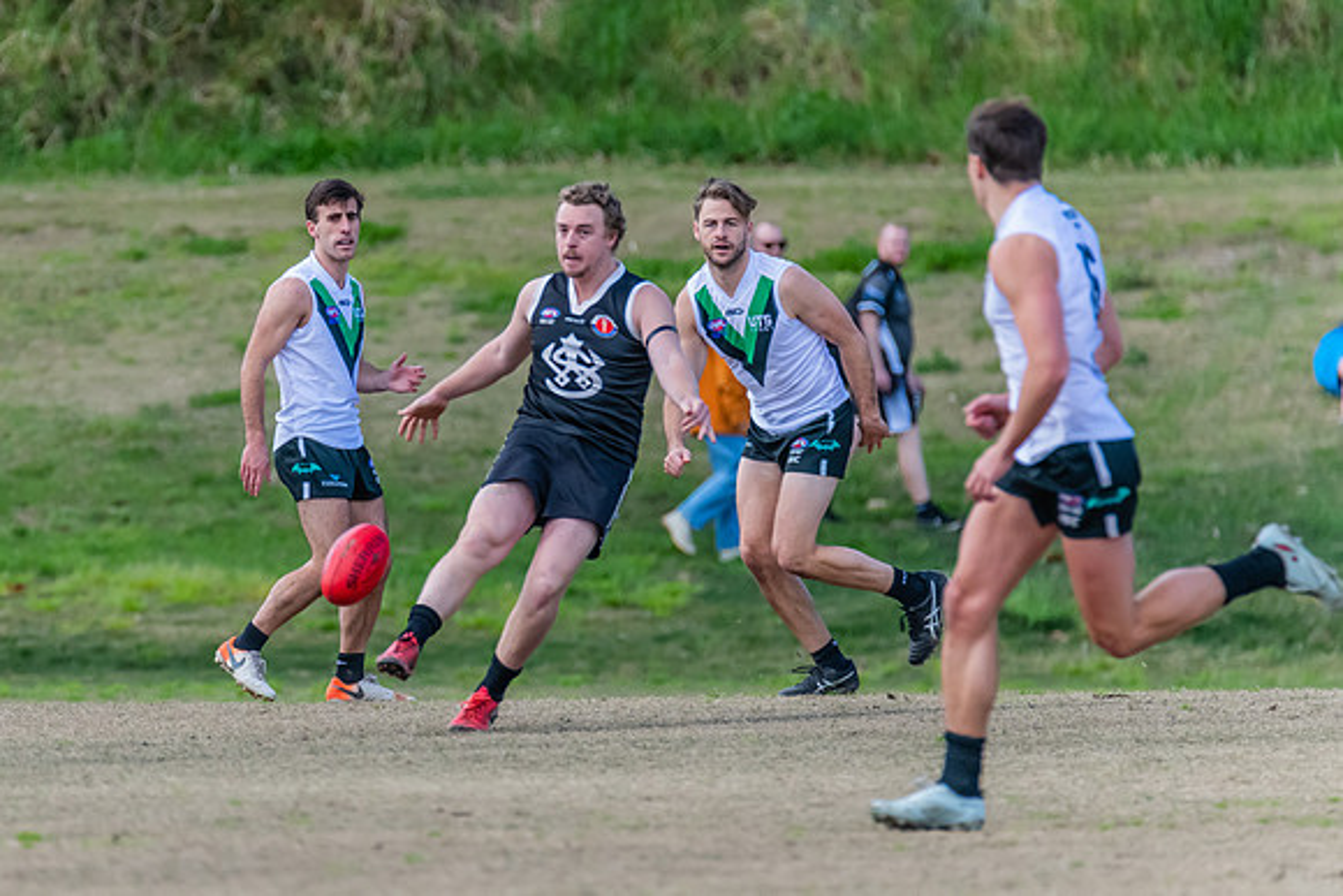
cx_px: 444
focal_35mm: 714
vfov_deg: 1.9
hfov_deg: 2.9
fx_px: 26624
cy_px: 373
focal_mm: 500
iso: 1800
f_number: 6.3
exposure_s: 1/1600
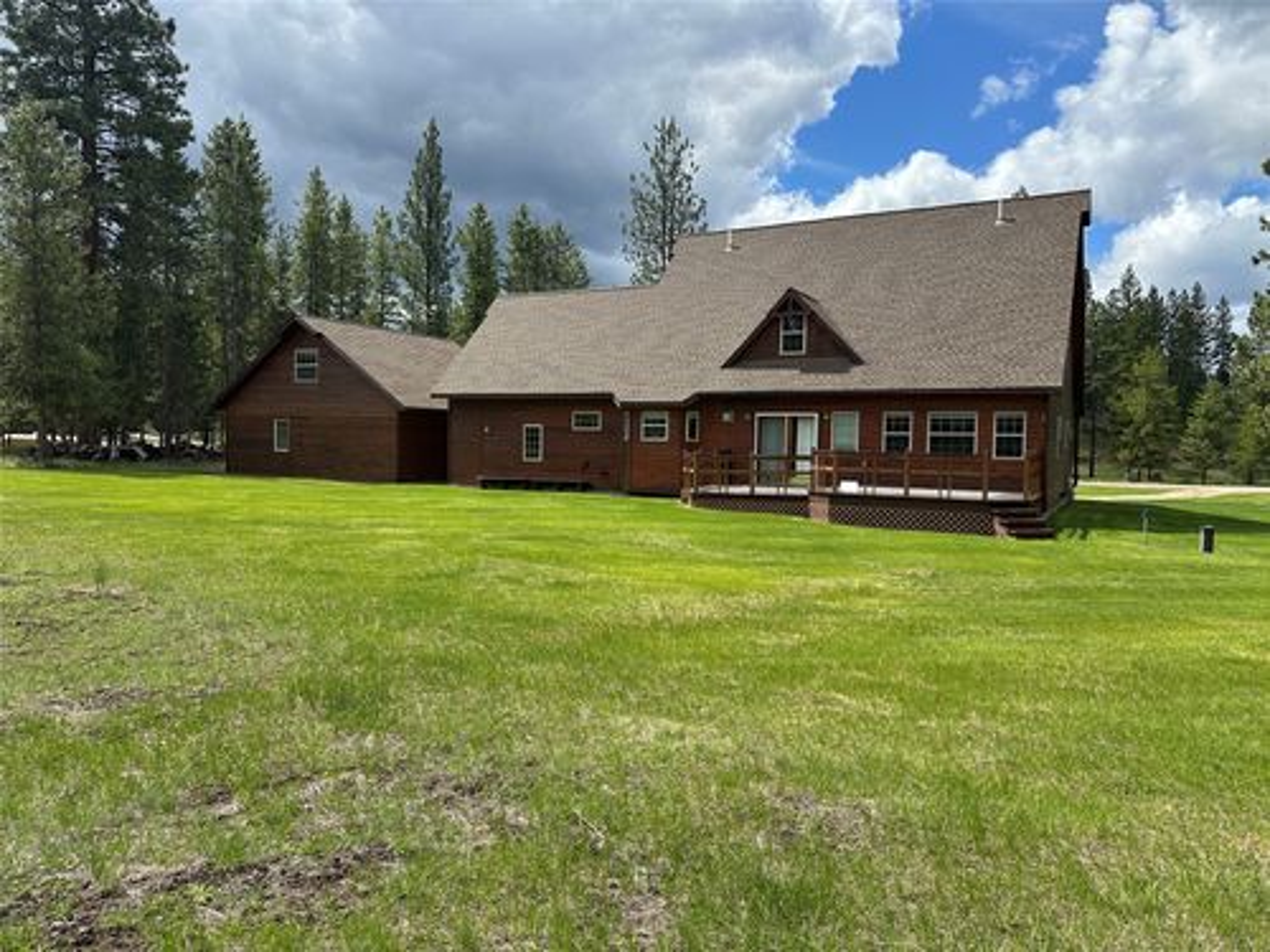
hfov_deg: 71.6
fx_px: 881
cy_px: 476
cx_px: 635
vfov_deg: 56.8
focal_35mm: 24
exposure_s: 1/4016
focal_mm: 6.86
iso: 80
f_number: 1.78
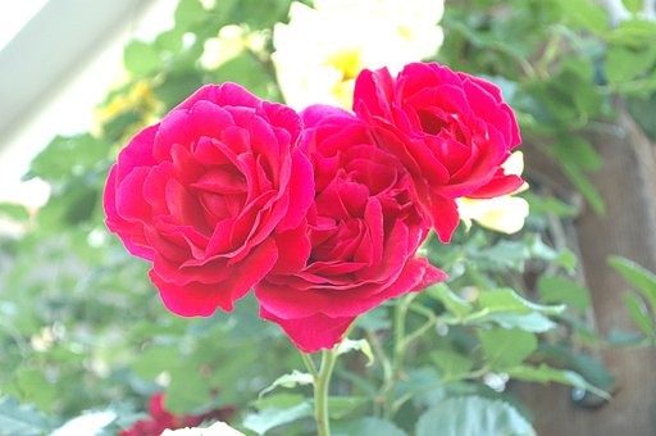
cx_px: 328
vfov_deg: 16.5
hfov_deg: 24.6
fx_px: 1501
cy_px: 218
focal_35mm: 82
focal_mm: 55
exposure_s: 1/100
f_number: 5.6
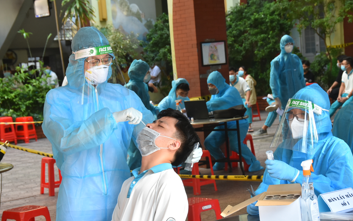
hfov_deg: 24.1
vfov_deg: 15.2
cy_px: 106
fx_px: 827
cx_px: 177
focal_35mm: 86
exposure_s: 1/125
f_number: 9
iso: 800
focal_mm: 56
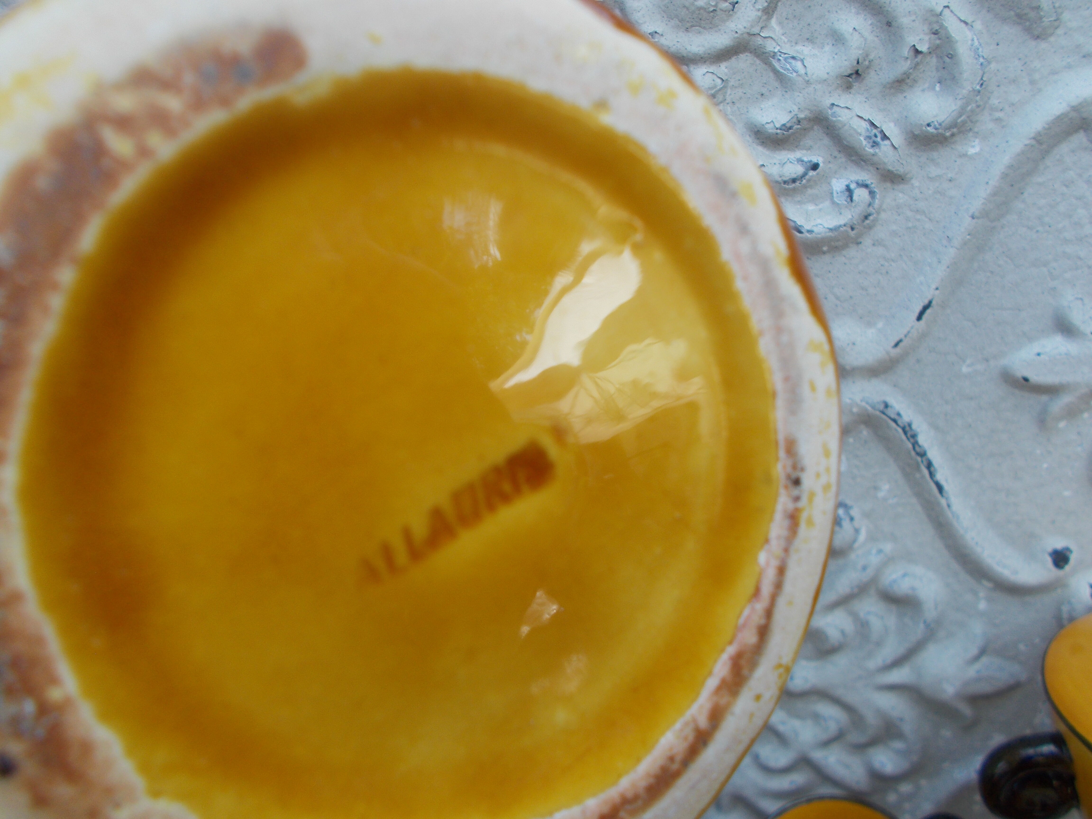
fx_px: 946
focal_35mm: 30
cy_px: 410
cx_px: 546
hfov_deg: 60.0
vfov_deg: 46.8
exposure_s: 1/160
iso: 80
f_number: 3.4
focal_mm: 5.3
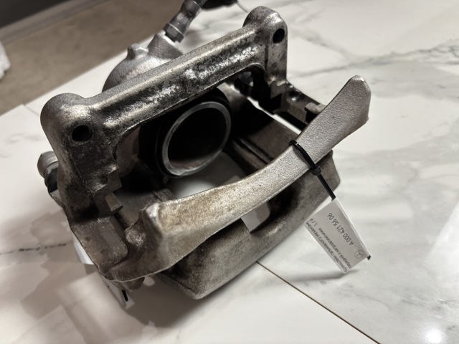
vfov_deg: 53.1
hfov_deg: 67.3
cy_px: 172
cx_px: 230
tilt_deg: -44.3
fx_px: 345
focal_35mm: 26
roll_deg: +8.5
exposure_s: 1/50
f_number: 1.6
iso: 125
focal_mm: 5.96
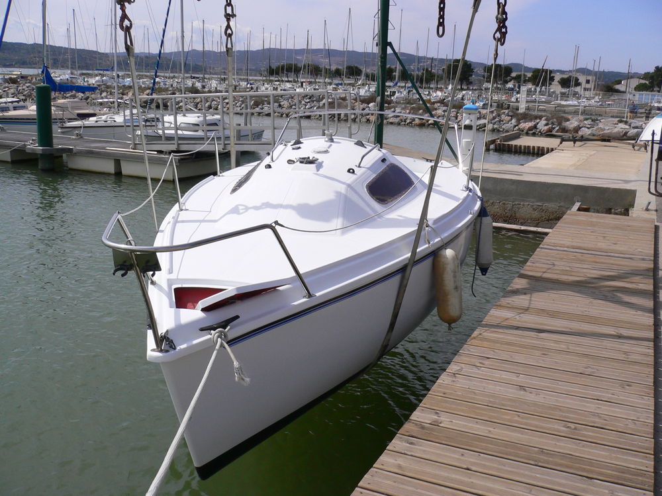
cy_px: 248
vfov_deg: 40.7
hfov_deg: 52.6
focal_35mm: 35
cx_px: 331
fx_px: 669
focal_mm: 5.8
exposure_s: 1/500
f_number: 5.6
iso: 80
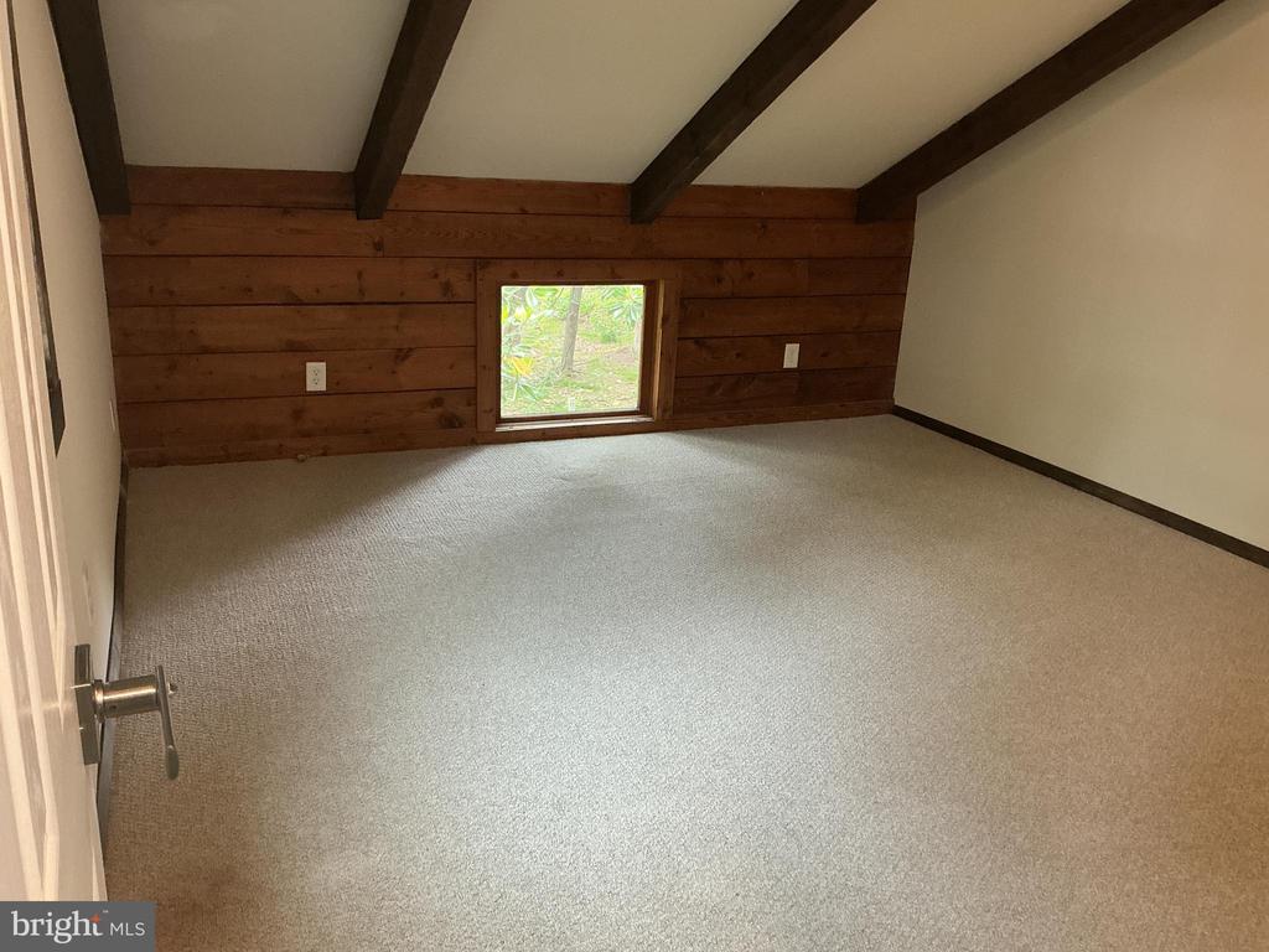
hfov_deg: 61.7
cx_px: 634
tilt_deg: -16.9
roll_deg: -2.5
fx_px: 1063
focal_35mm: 29
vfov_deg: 48.2
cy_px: 476
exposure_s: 1/60
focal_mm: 3
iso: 160
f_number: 1.8
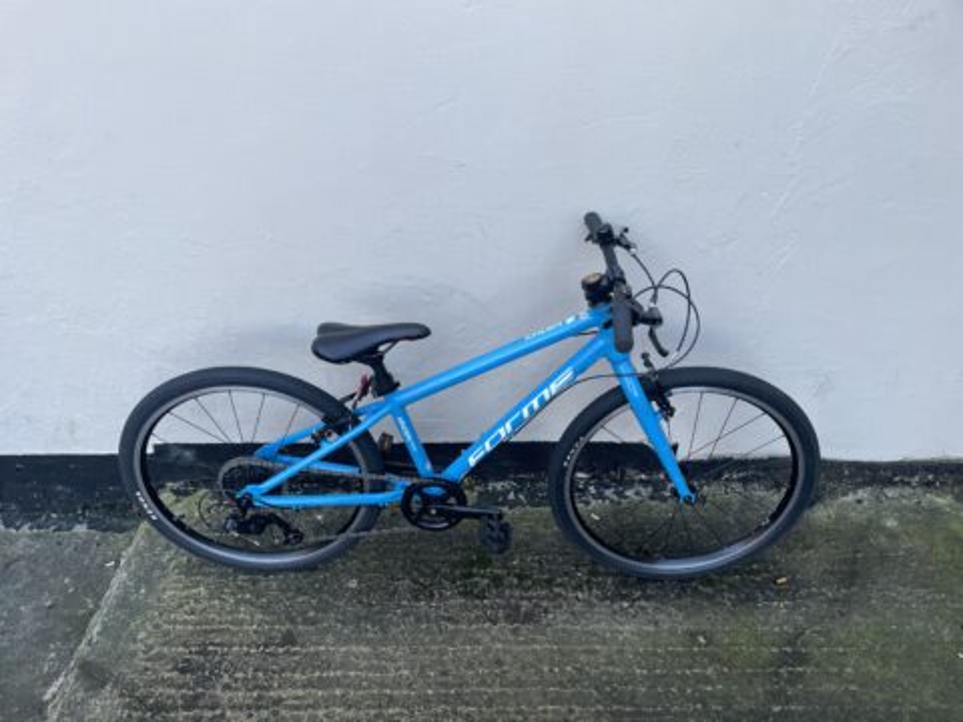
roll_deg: -2.1
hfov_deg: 67.3
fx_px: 723
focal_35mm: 26
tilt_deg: -37.1
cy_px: 361
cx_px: 482
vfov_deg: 53.1
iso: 50
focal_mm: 4.2
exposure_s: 1/121
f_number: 1.6
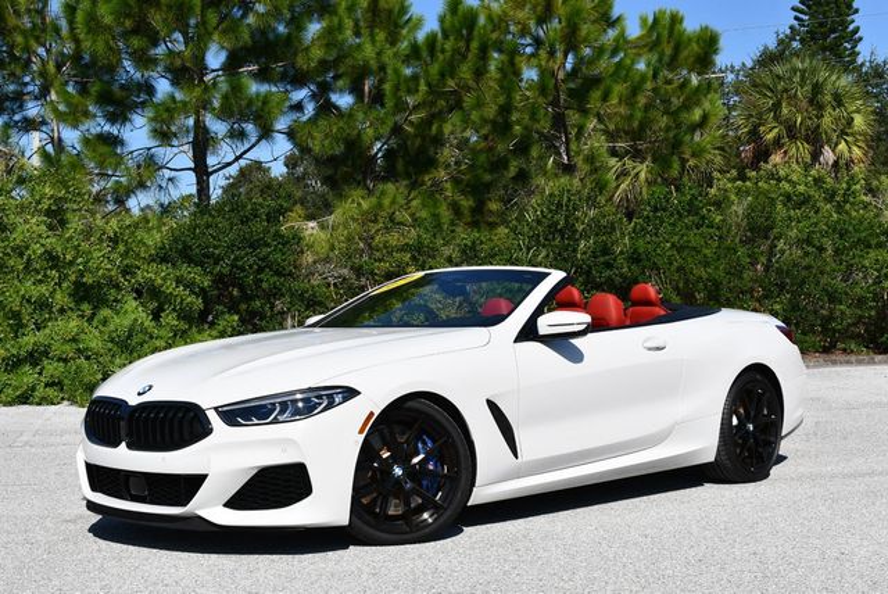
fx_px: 1284
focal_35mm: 52
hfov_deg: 38.2
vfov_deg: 26.0
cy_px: 297
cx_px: 444
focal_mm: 26
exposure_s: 1/320
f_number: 9
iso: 100
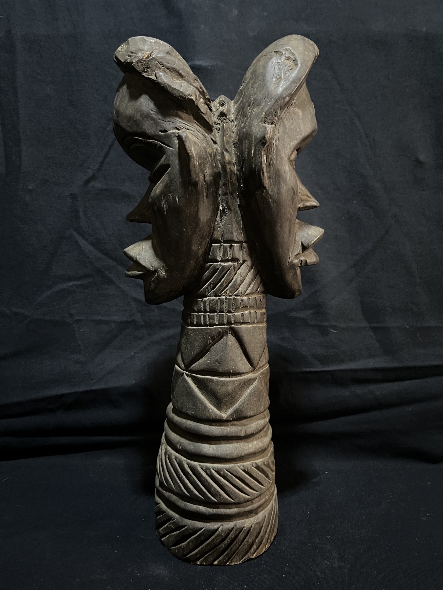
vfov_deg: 67.3
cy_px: 295
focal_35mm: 26
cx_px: 222
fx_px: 444
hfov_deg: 53.1
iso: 1000
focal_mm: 5.1
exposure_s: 1/18
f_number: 1.6
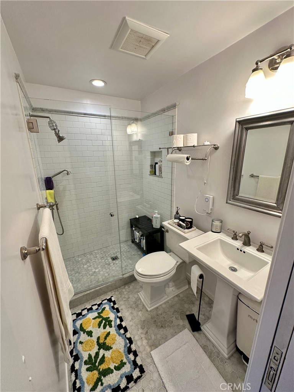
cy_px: 196
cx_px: 147
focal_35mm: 14
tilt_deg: -13.2
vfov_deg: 102.1
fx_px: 159
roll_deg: +0.1
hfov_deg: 85.7
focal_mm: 2.22
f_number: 2.2
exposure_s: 1/120
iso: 160
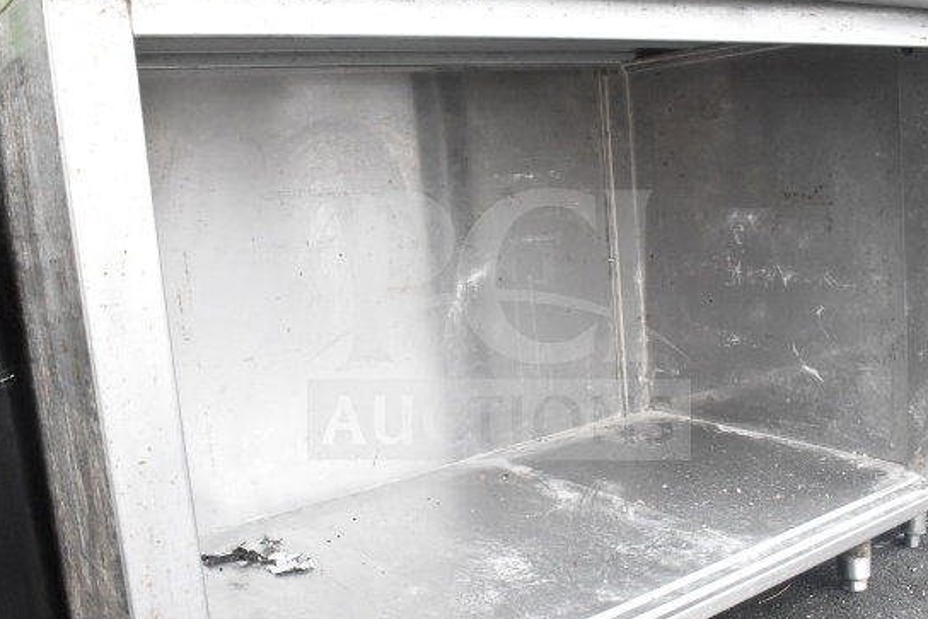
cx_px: 498
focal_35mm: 37
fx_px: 954
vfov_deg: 36.0
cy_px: 325
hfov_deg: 51.8
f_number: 10
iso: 6400
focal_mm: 22
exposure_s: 1/400
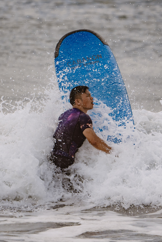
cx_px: 66
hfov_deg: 1.3
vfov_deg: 1.9
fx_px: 7245
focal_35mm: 1073
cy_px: 120
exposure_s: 1/5000
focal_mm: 594
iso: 800
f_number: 6.3
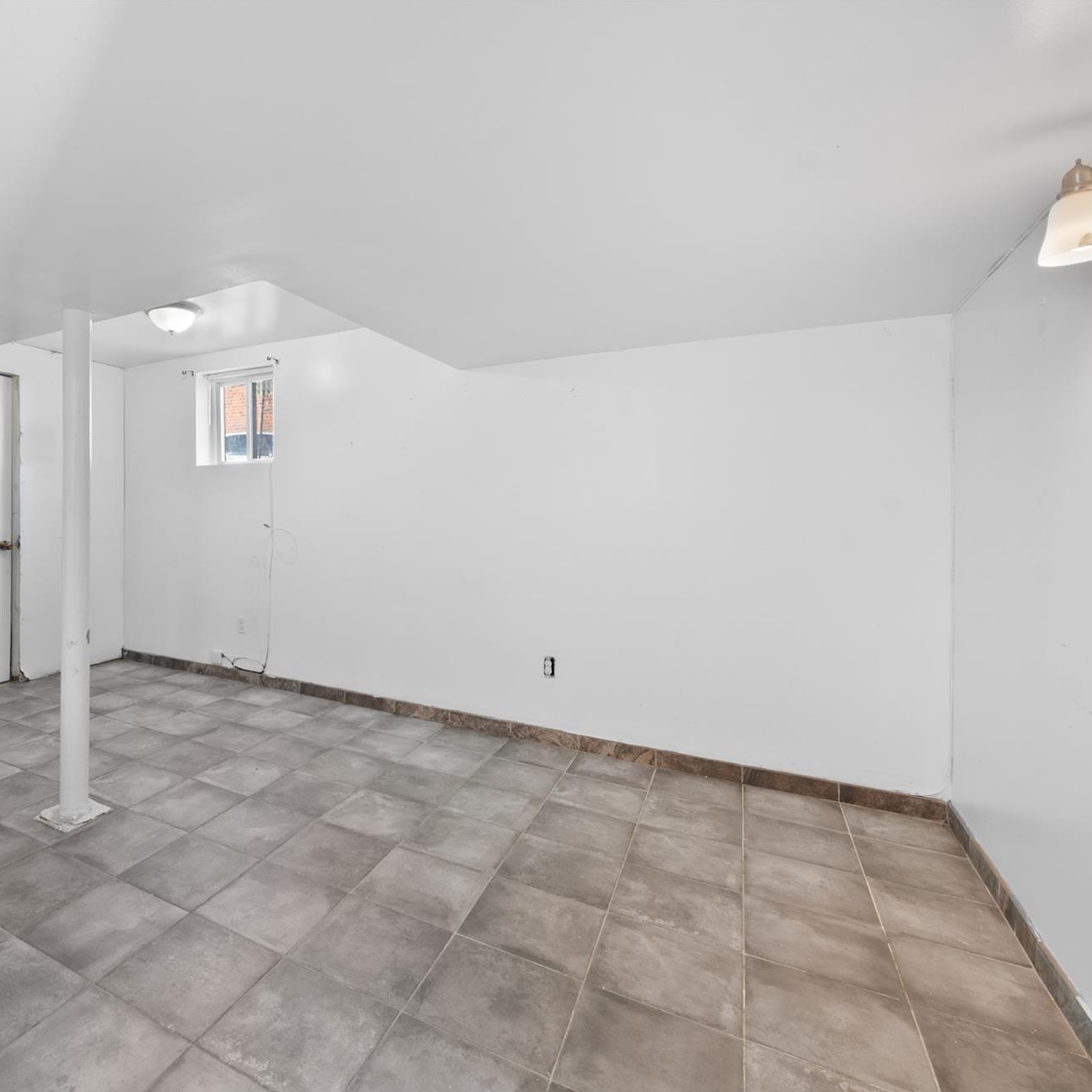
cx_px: 326
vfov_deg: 87.4
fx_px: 571
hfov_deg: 83.0
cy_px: 569
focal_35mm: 16
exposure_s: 1/1.67
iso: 100
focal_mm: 8
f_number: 8
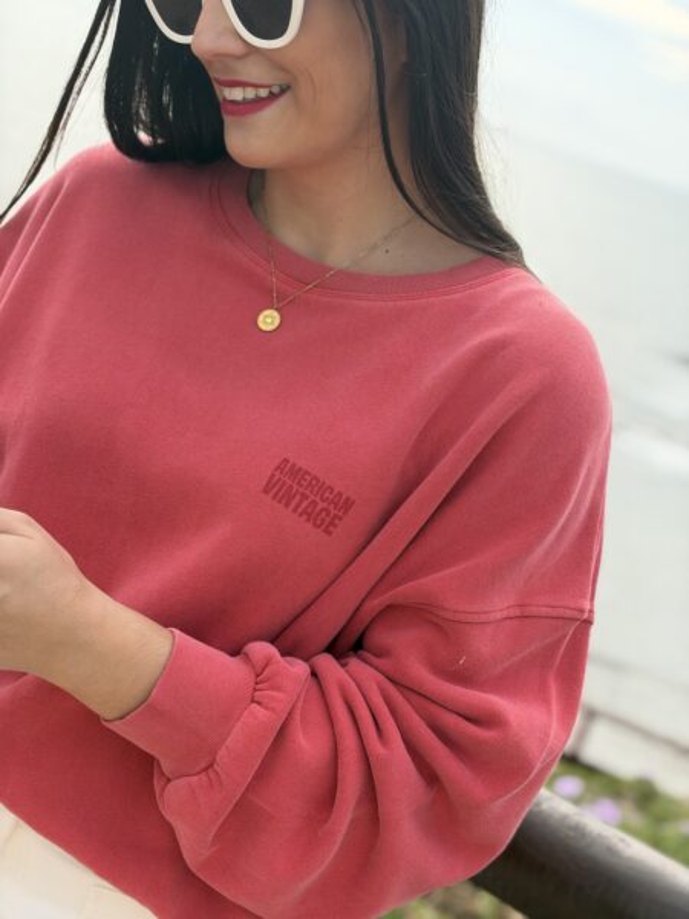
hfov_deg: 30.3
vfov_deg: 39.7
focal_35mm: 48
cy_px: 460
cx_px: 344
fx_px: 1274
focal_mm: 6.93
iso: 100
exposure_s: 1/1730
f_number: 1.8
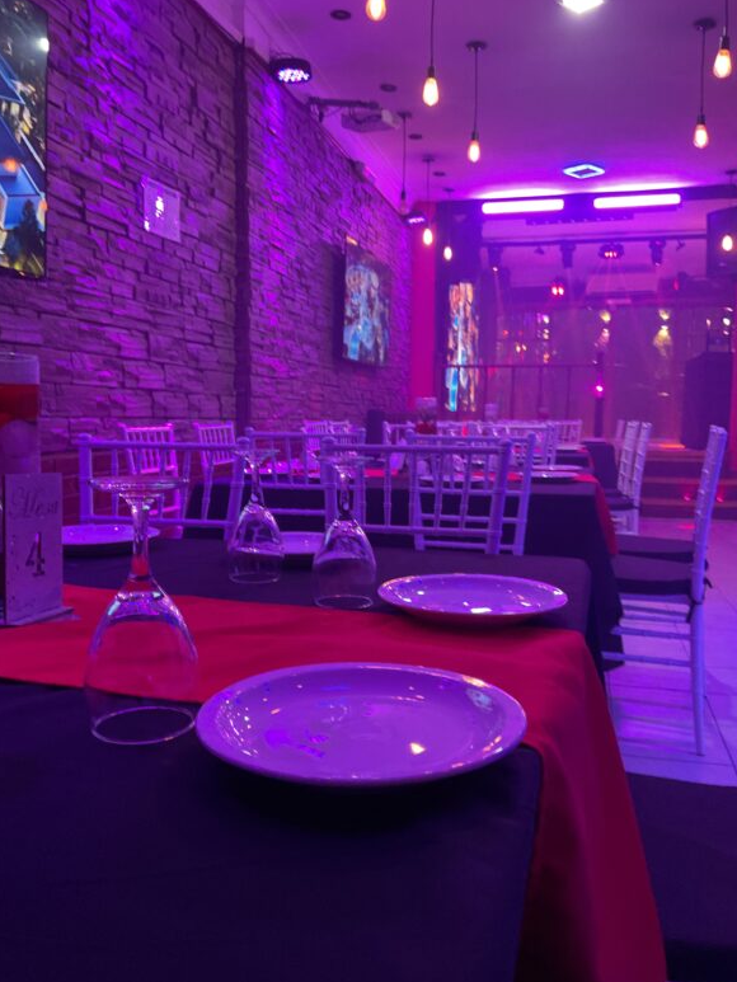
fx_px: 851
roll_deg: +0.7
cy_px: 493
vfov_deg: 60.0
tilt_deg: -6.4
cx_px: 376
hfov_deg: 46.8
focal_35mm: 30
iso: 320
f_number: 1.8
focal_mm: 3
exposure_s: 1/30
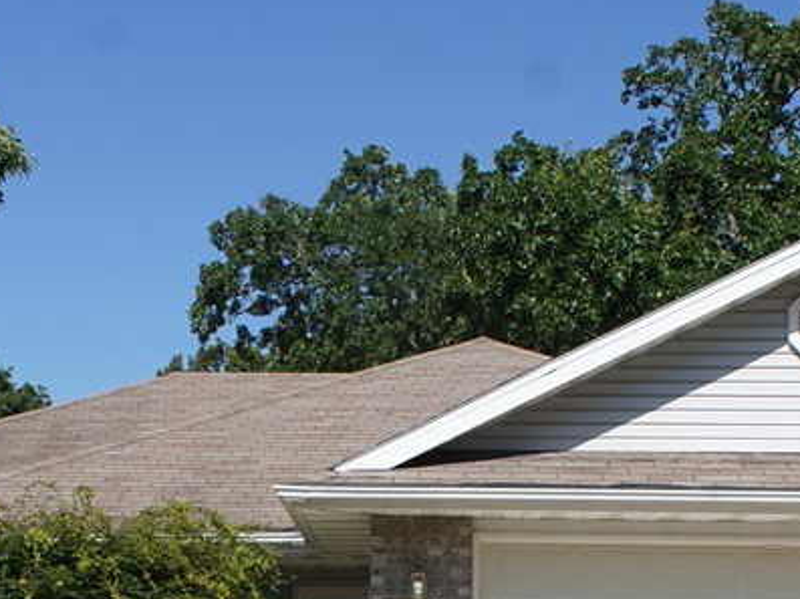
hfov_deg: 24.7
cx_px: 361
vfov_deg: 18.1
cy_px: 625
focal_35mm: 79
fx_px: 1824
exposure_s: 1/250
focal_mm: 20
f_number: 8
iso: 100
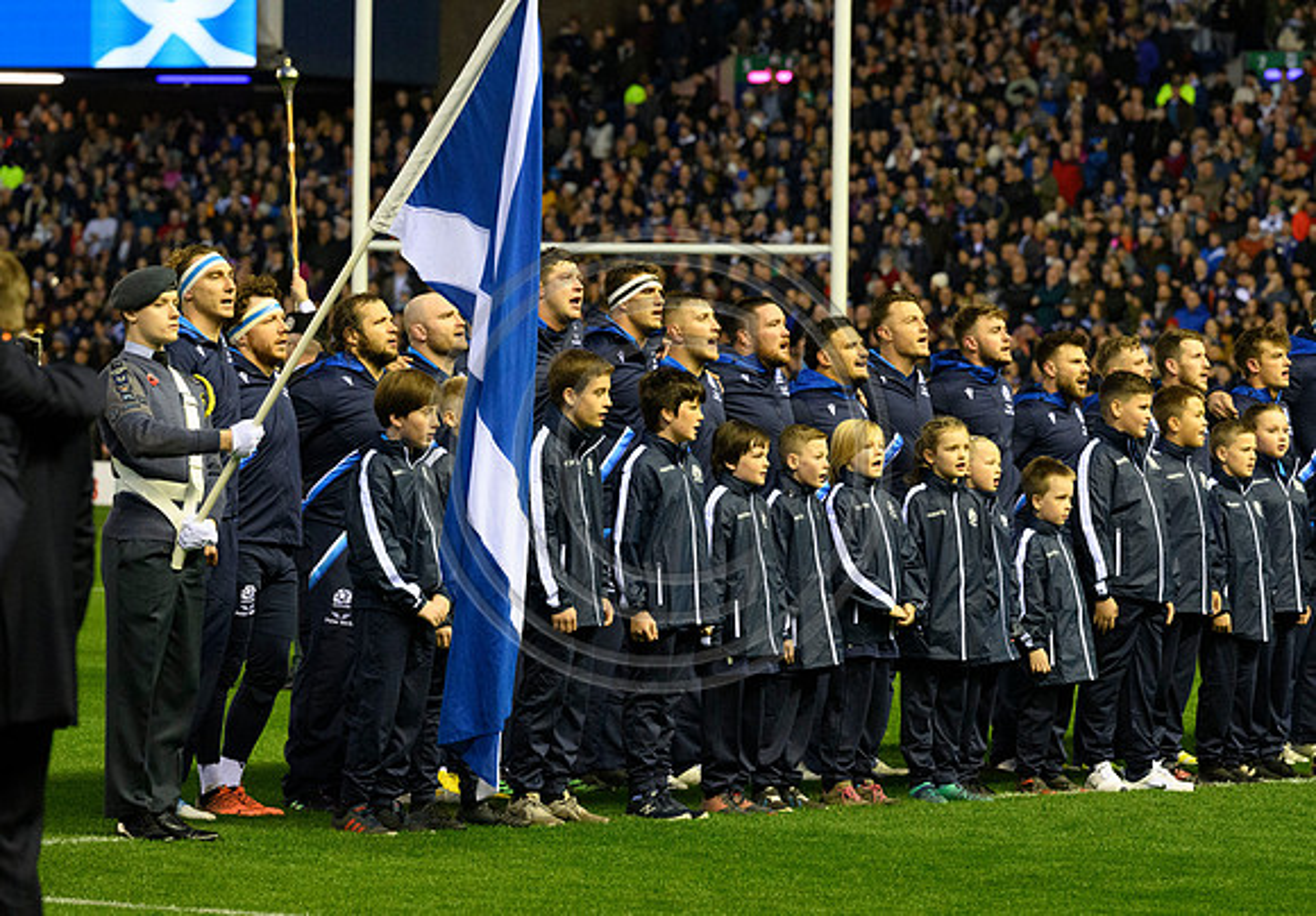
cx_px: 826
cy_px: 370
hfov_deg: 9.3
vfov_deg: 6.5
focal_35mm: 218
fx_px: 8064
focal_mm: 175
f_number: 5.6
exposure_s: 1/640
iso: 6400
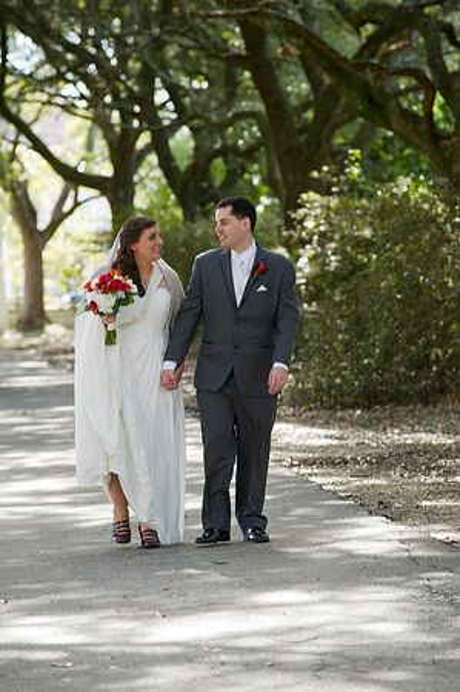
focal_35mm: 200
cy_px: 346
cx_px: 230
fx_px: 3842
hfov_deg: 6.9
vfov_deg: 10.3
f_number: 4
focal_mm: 200
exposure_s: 1/125
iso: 320
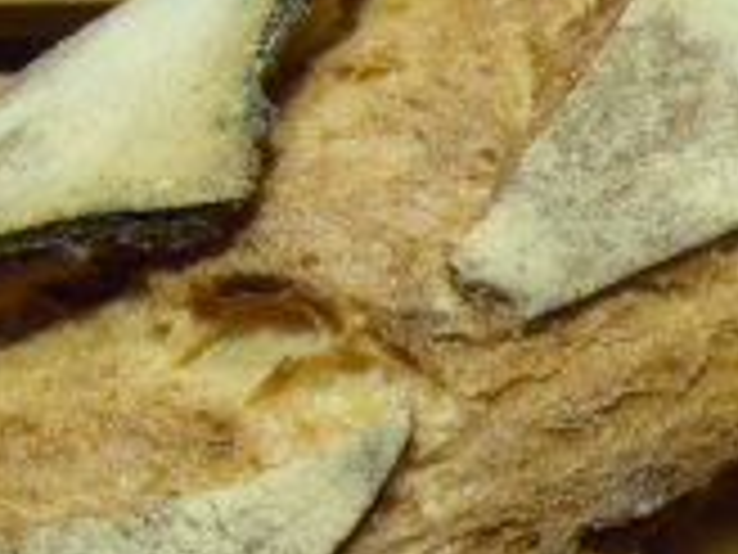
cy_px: 500
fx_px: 2921
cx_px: 531
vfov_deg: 10.8
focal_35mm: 137
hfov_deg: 14.4
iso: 200
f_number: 2.8
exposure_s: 1/8
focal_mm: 7.4
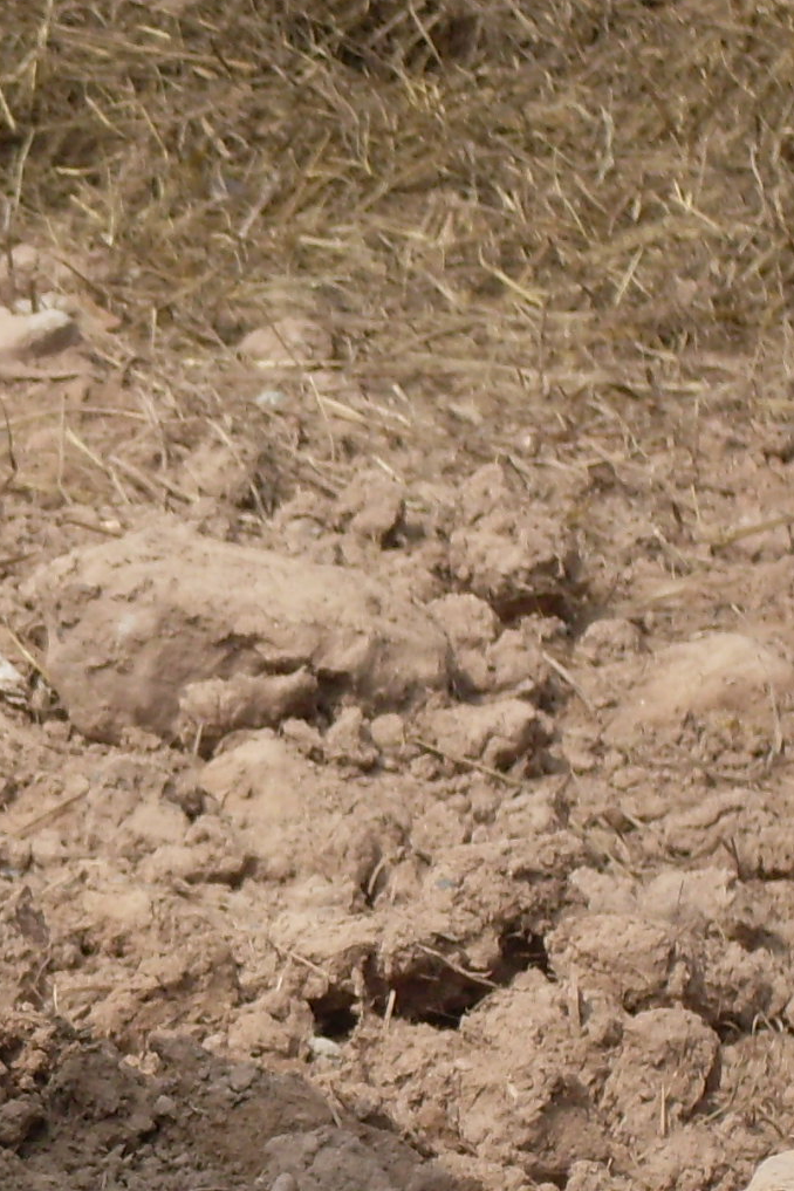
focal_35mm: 273
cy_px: 840
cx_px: -473
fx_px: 9031
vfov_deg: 7.5
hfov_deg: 5.0
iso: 80
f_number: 4.8
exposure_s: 1/500
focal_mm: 17.1
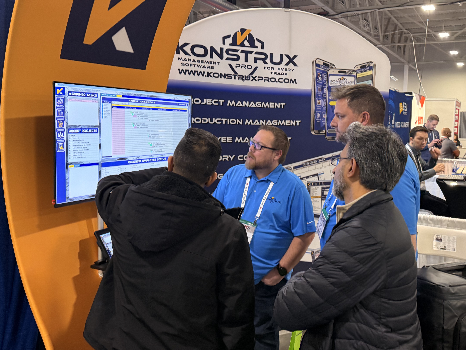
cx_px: 260
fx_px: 431
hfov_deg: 56.7
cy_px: 153
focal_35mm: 32
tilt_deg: -4.1
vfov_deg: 44.1
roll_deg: -2.4
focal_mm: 6.76
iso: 320
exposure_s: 1/60
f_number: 1.78
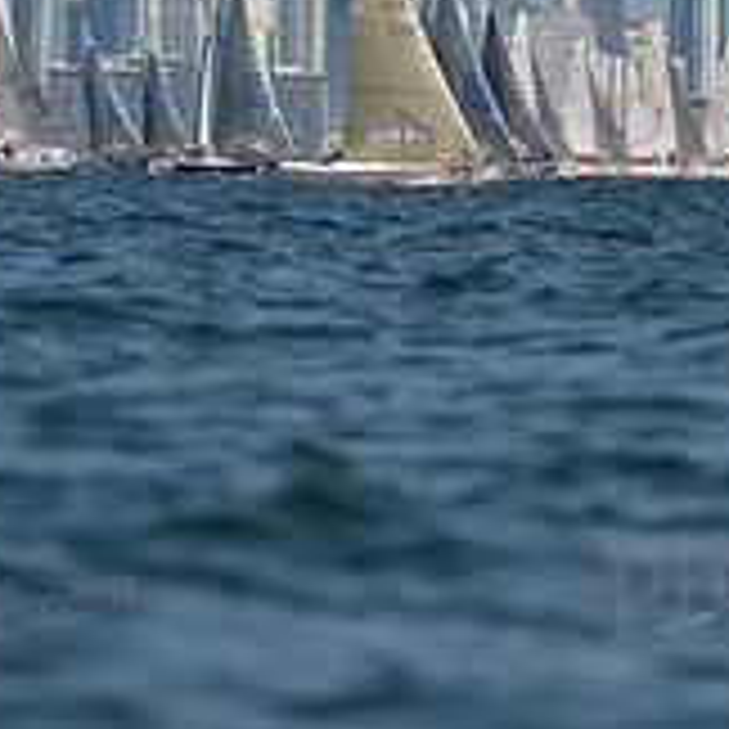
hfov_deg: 2.9
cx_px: 374
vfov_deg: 2.9
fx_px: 14463
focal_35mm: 607
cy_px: -101
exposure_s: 1/5000
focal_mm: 200
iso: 200
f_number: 4
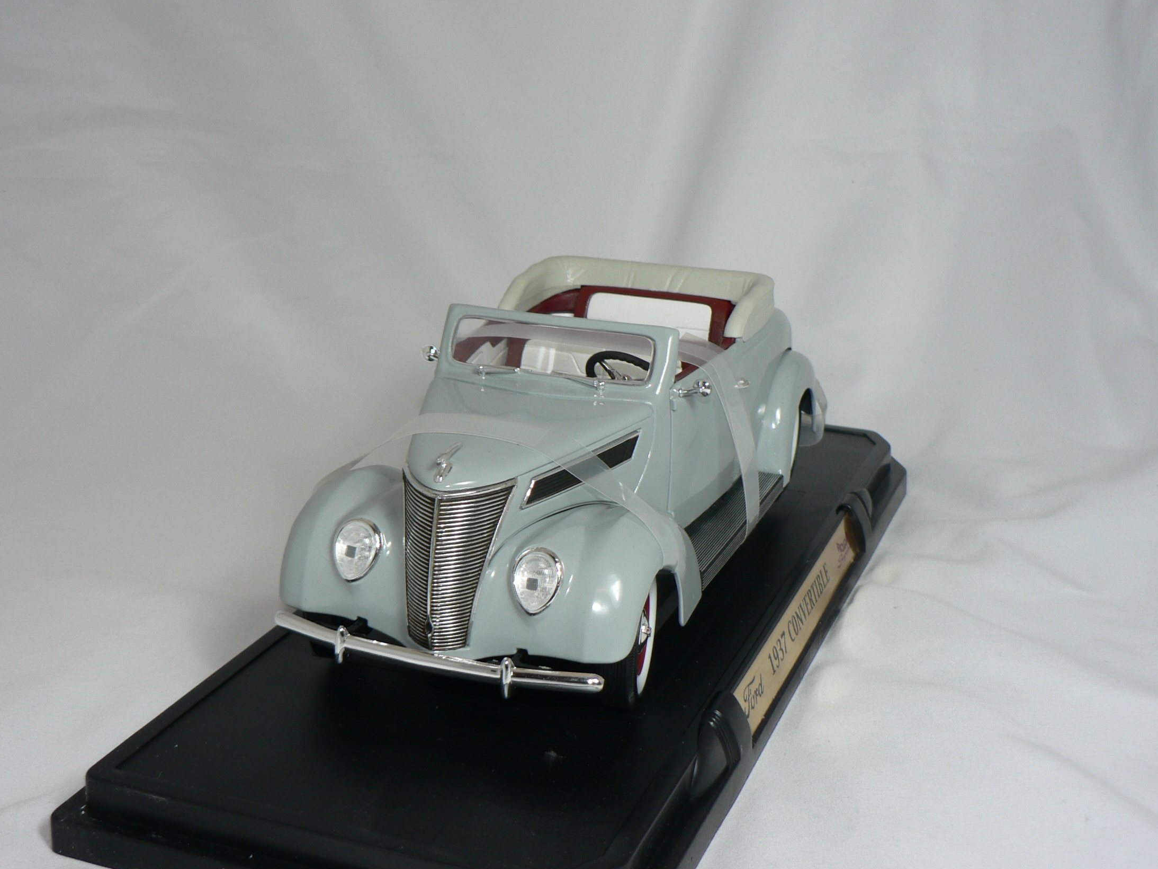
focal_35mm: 48
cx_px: 513
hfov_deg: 39.6
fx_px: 1606
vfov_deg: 30.3
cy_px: 465
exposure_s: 1/60
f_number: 2.8
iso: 80
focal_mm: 6.9
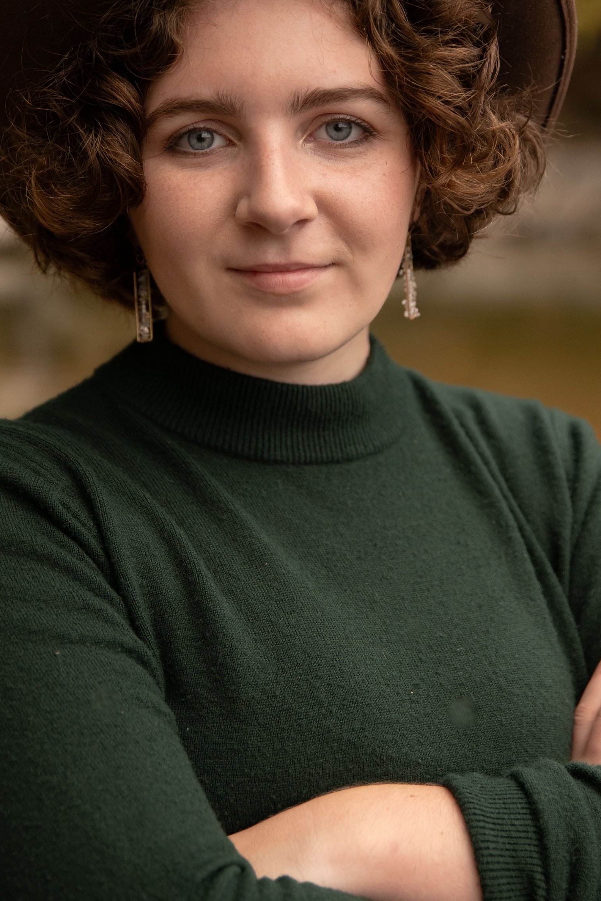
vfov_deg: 22.6
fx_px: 2254
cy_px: 336
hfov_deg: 15.2
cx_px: 288
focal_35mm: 90
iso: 400
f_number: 2.8
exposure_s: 1/320
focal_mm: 55
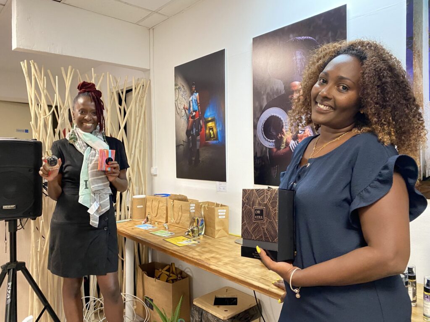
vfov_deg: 53.1
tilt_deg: -1.1
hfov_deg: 67.3
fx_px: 323
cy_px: 161
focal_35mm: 26
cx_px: 215
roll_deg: -0.2
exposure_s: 1/50
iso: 400
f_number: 1.8
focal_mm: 4.25
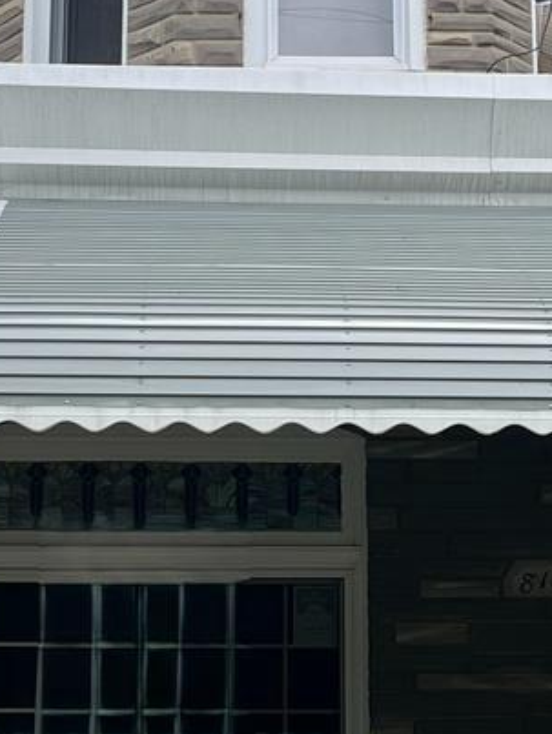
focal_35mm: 99
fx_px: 2102
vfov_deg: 19.8
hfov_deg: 15.0
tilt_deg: +15.6
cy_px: 426
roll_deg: +1.1
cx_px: 326
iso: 50
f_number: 1.6
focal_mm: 5.1
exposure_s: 1/1199
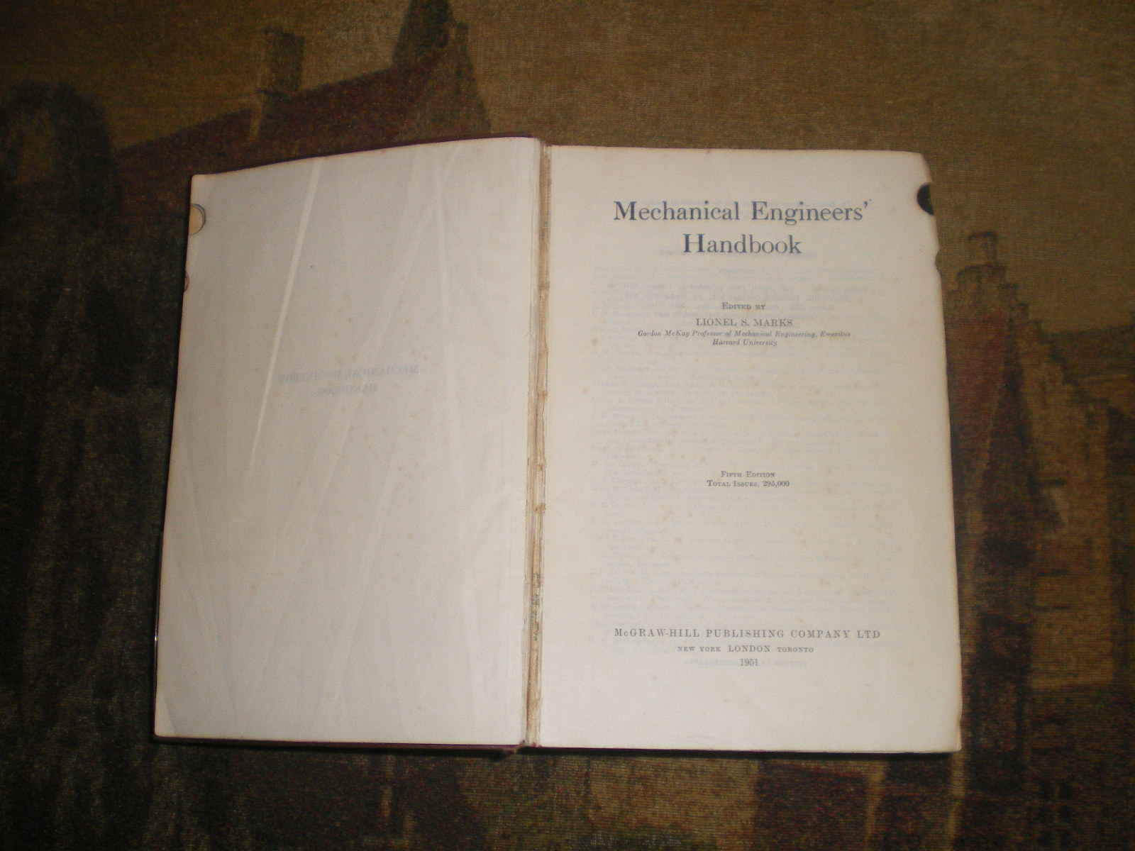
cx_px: 568
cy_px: 426
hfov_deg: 49.0
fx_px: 1246
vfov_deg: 37.7
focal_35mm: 38
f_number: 3.1
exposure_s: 1/50
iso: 200
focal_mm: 6.3
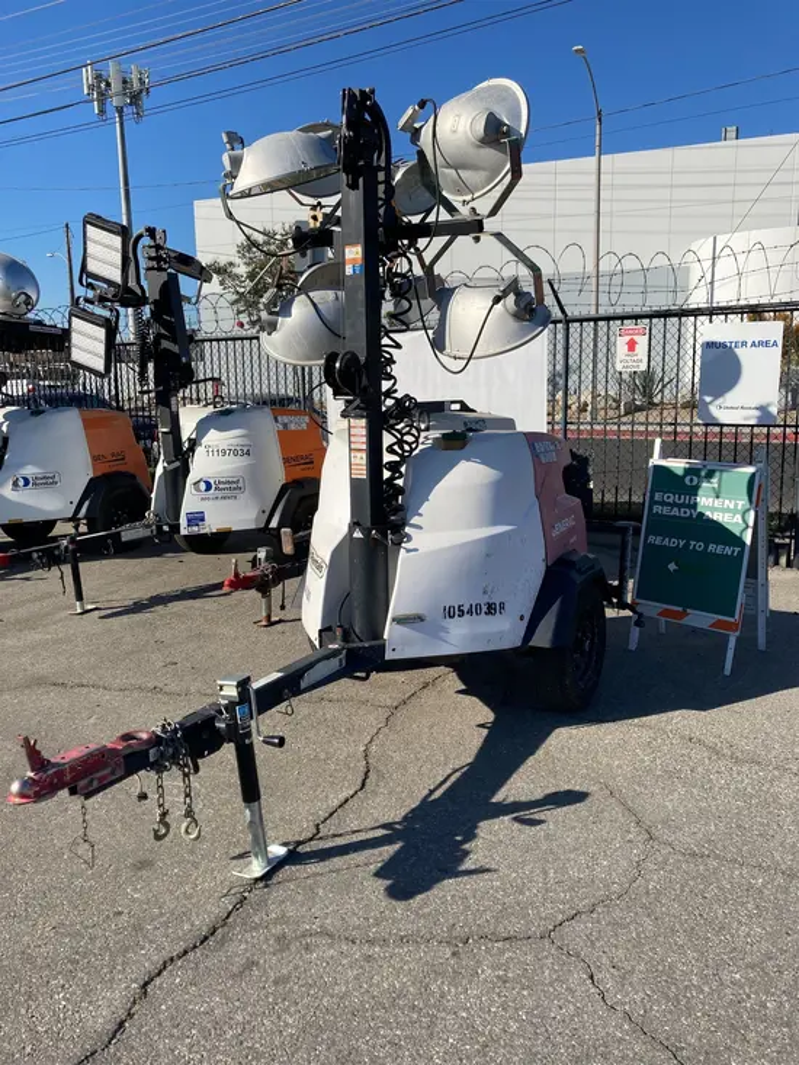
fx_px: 861
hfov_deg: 49.8
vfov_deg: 63.4
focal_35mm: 28
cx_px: 400
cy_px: 532
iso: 20
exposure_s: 1/2558
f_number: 1.8
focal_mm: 3.99
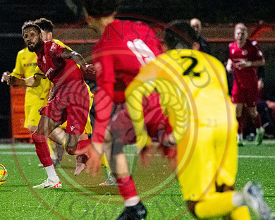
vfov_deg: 2.5
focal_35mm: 627
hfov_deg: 3.1
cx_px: 130
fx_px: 5103
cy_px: 153
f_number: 2.8
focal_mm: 200
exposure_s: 1/1000
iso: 8000
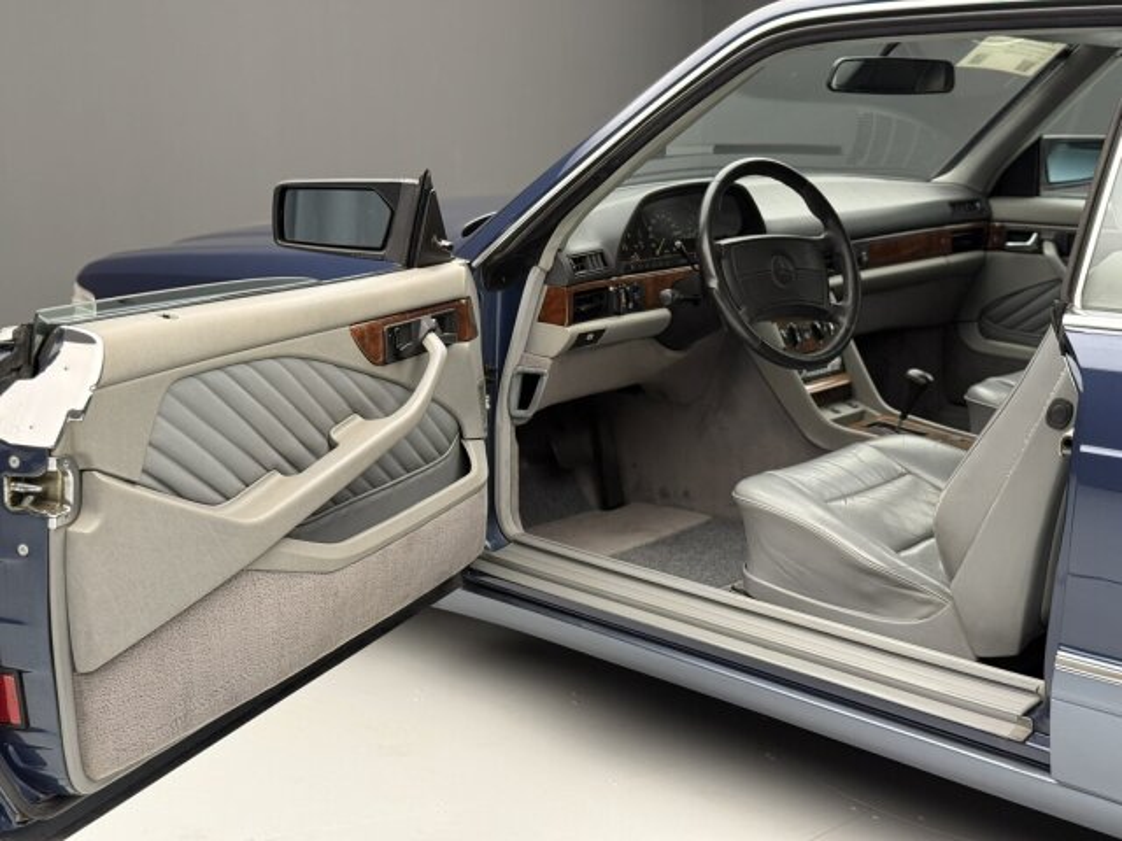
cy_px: 420
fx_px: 1556
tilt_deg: -13.2
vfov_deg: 30.3
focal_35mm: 48
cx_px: 561
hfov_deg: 39.7
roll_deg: -0.6
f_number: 1.78
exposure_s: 1/49
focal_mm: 6.76
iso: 200
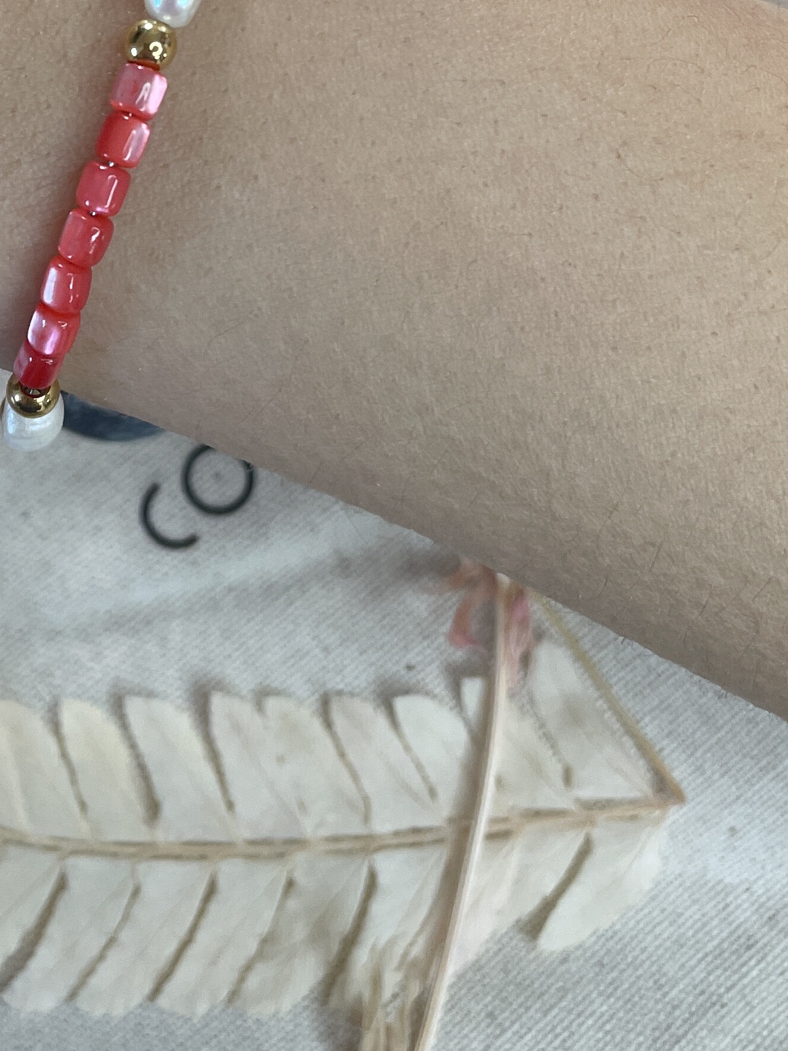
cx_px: 153
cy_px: 79
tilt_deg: -80.2
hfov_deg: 24.4
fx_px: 1791
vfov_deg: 31.0
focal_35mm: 59
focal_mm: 4.2
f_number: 1.6
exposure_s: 1/121
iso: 100
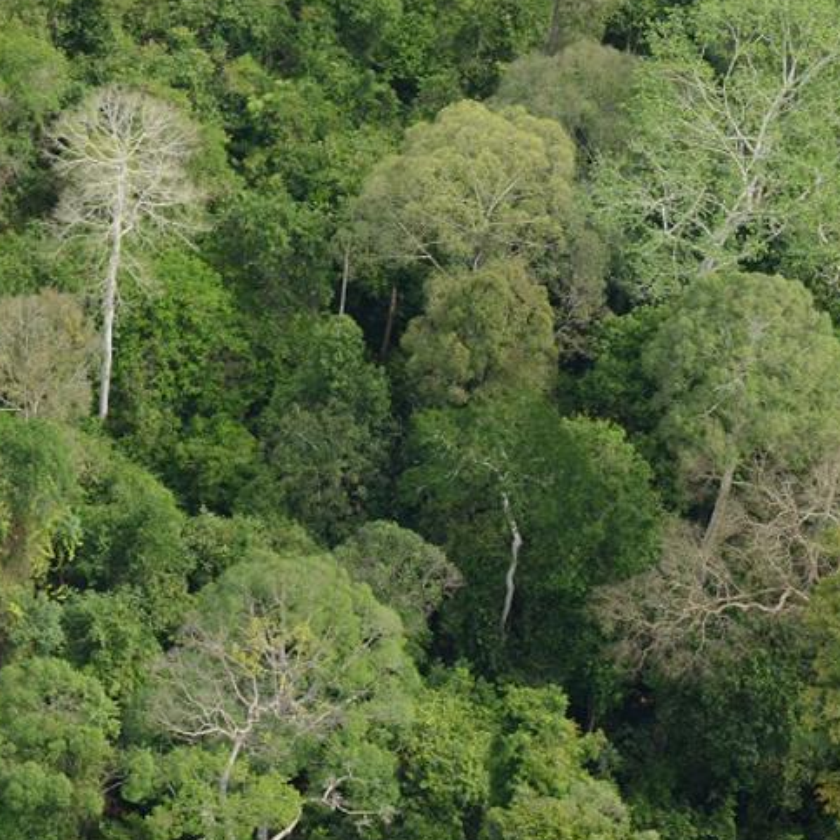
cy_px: 217
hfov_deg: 10.9
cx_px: -68
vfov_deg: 11.0
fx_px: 4338
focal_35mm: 158
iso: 250
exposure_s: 1/320
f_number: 7.1
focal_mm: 50
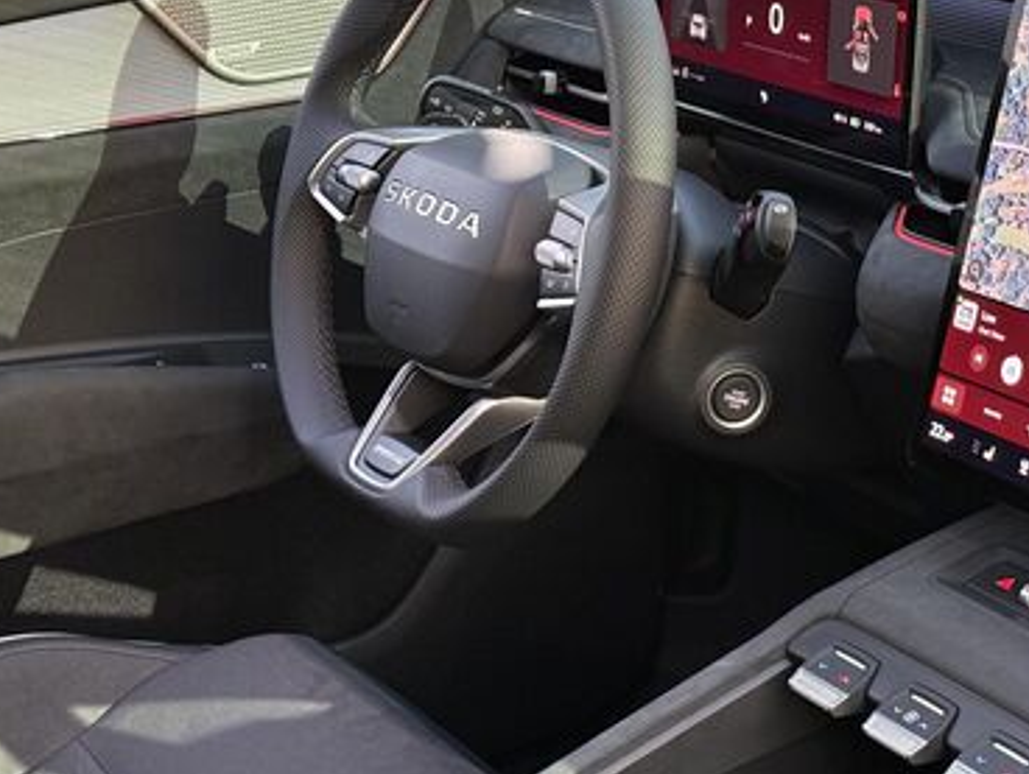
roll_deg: +2.8
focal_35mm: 80
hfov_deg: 24.0
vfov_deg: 18.4
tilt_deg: -16.9
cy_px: 233
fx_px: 2381
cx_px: 814
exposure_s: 1/60
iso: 250
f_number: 1.78
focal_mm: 6.76
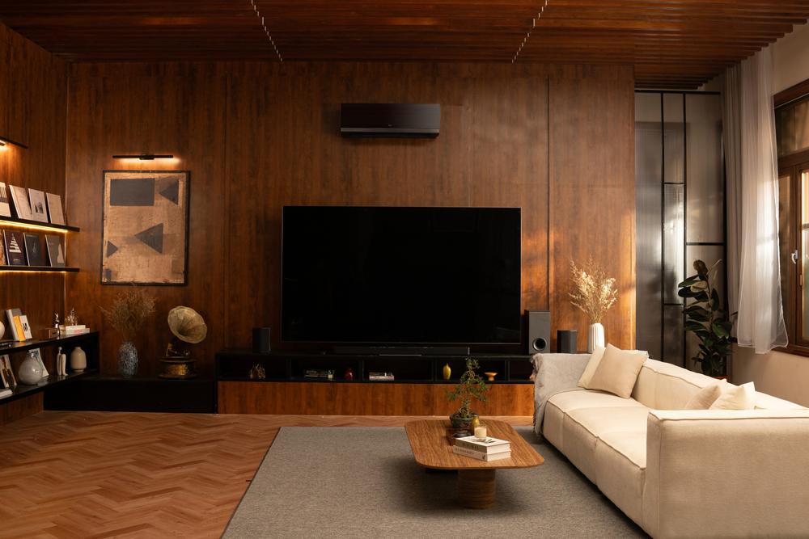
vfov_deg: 36.9
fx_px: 809
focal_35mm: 36
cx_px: 404
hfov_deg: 53.1
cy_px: 270
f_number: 7.1
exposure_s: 1/5
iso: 200
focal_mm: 24
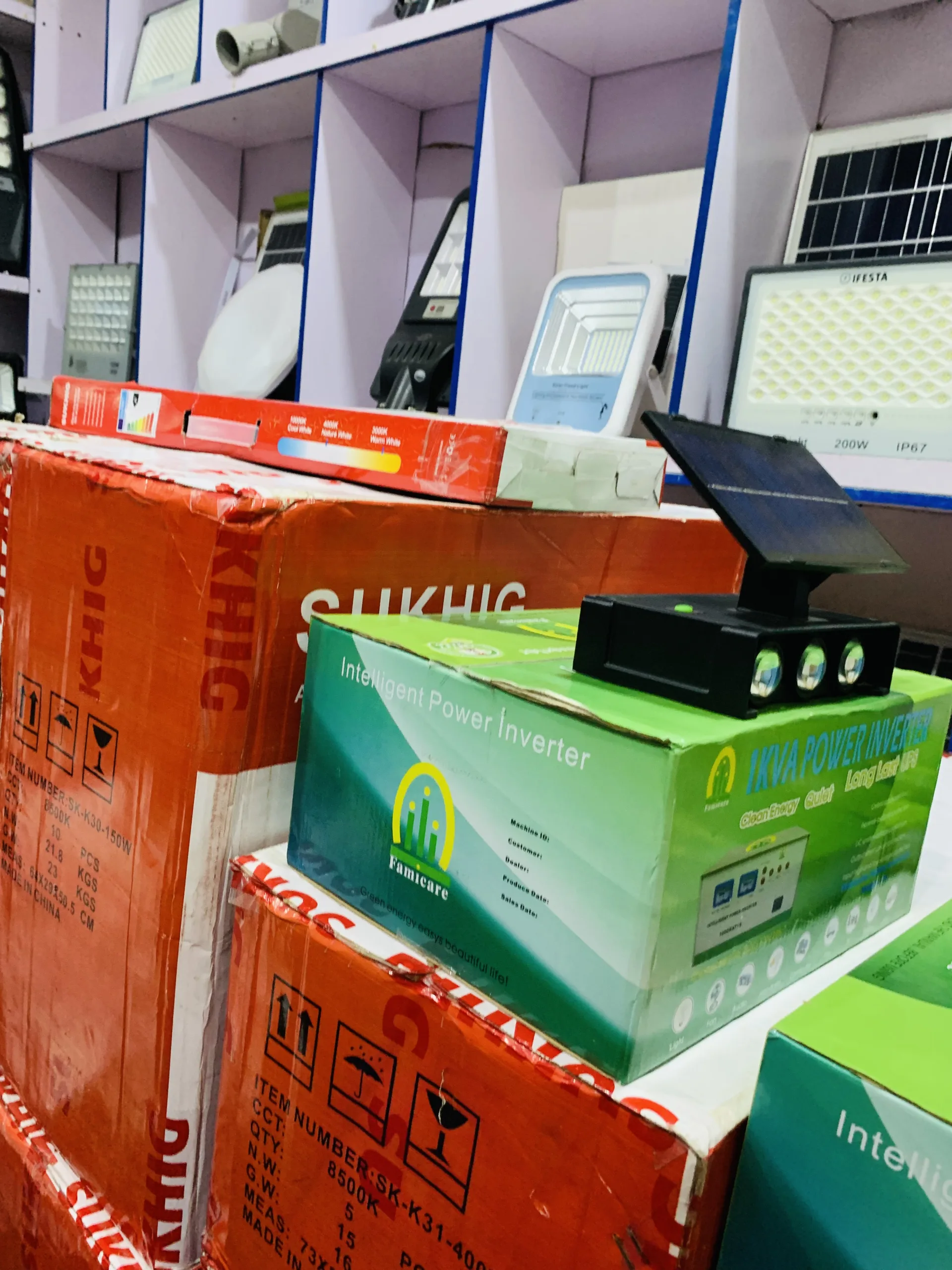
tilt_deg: -7.4
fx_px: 953
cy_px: 635
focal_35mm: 26
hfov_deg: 53.1
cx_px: 476
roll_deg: -6.6
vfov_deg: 67.3
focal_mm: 4.25
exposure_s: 1/35
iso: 400
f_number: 1.8
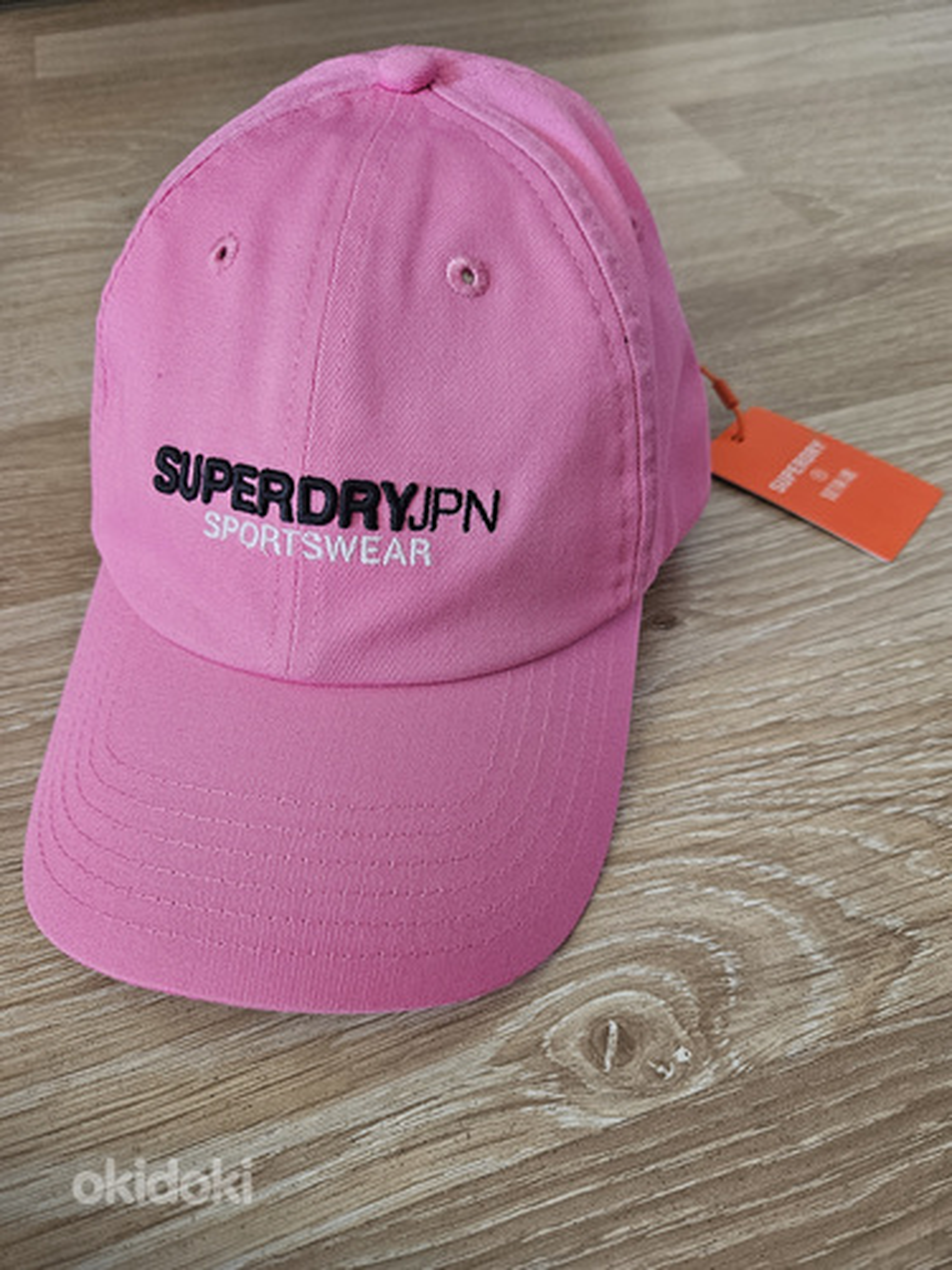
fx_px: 843
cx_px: 476
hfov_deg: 58.9
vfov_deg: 73.9
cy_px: 635
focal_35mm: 23
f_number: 1.8
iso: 250
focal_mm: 5.4
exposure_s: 1/100
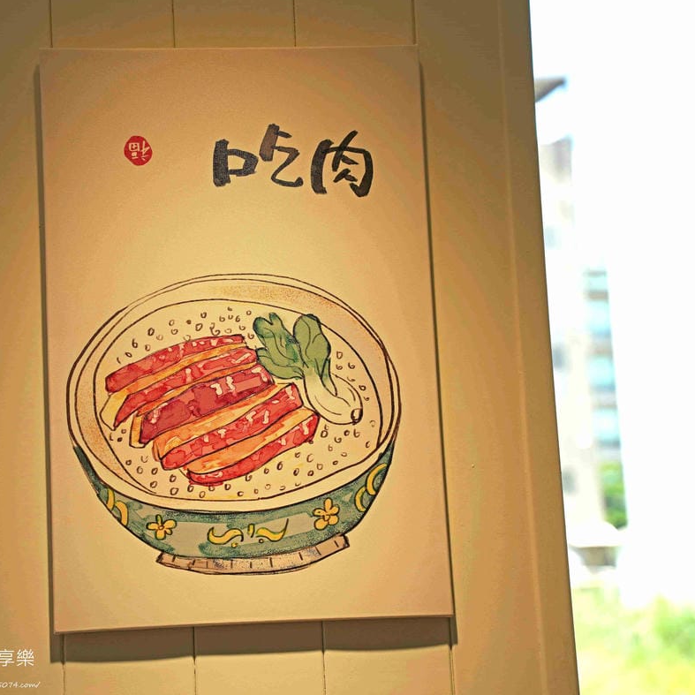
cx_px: 258
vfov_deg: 24.7
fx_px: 1590
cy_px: 349
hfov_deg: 24.6
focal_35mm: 70
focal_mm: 54
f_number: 3.2
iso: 500
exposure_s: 1/2000
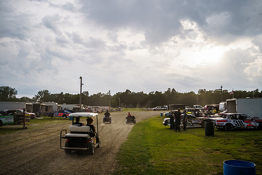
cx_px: 136
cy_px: 78
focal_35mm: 29
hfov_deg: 63.6
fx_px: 211
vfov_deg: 44.9
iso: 1600
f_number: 2.8
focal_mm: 24
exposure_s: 1/6400
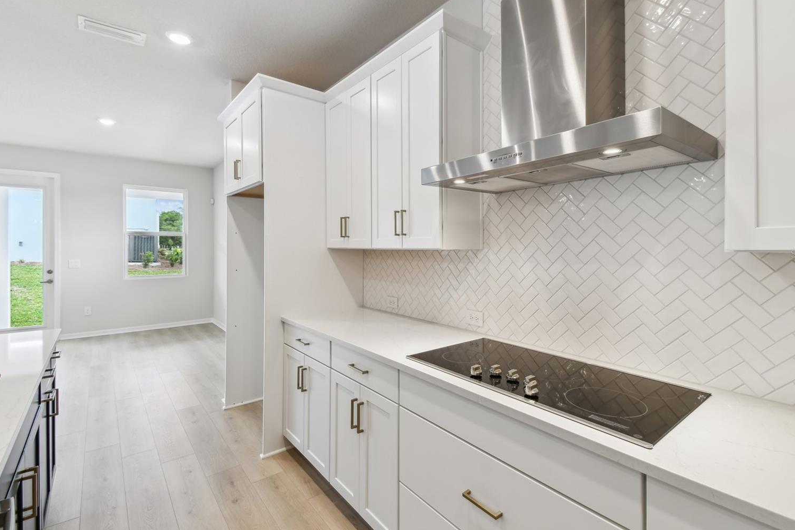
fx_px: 353
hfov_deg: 96.7
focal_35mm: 16
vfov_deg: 73.7
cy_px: 254
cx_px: 414
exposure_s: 1/20
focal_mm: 10
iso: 100
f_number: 7.1
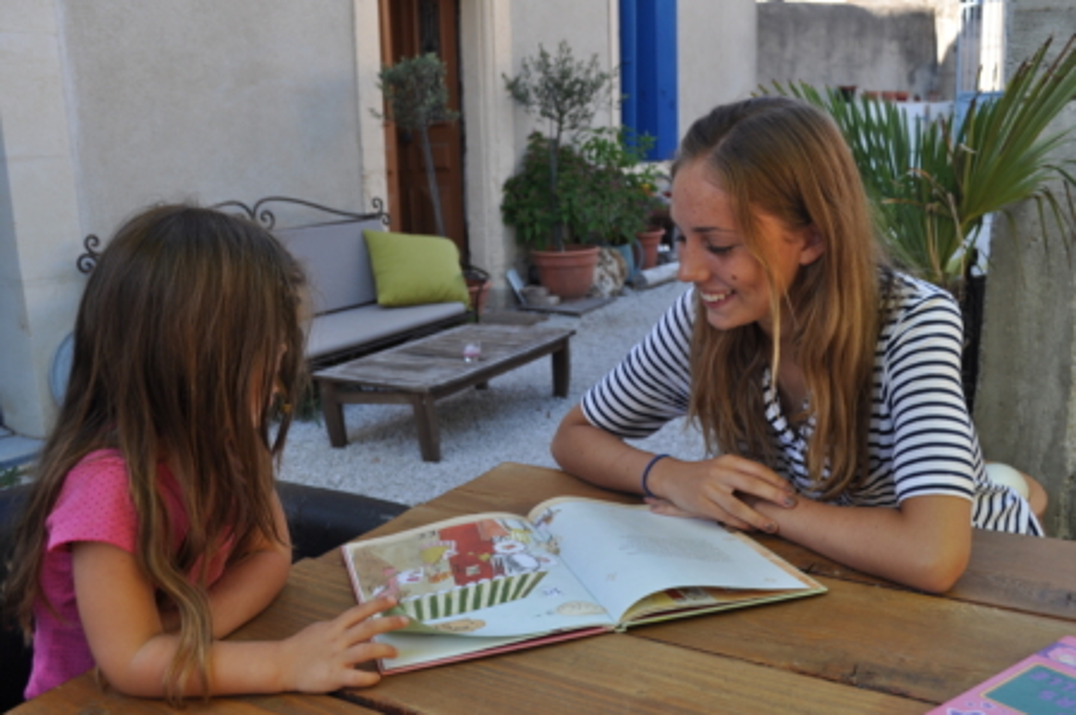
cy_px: 358
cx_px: 538
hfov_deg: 57.3
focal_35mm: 33
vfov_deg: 39.9
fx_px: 985
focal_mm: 22
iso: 200
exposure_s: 1/160
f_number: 6.3
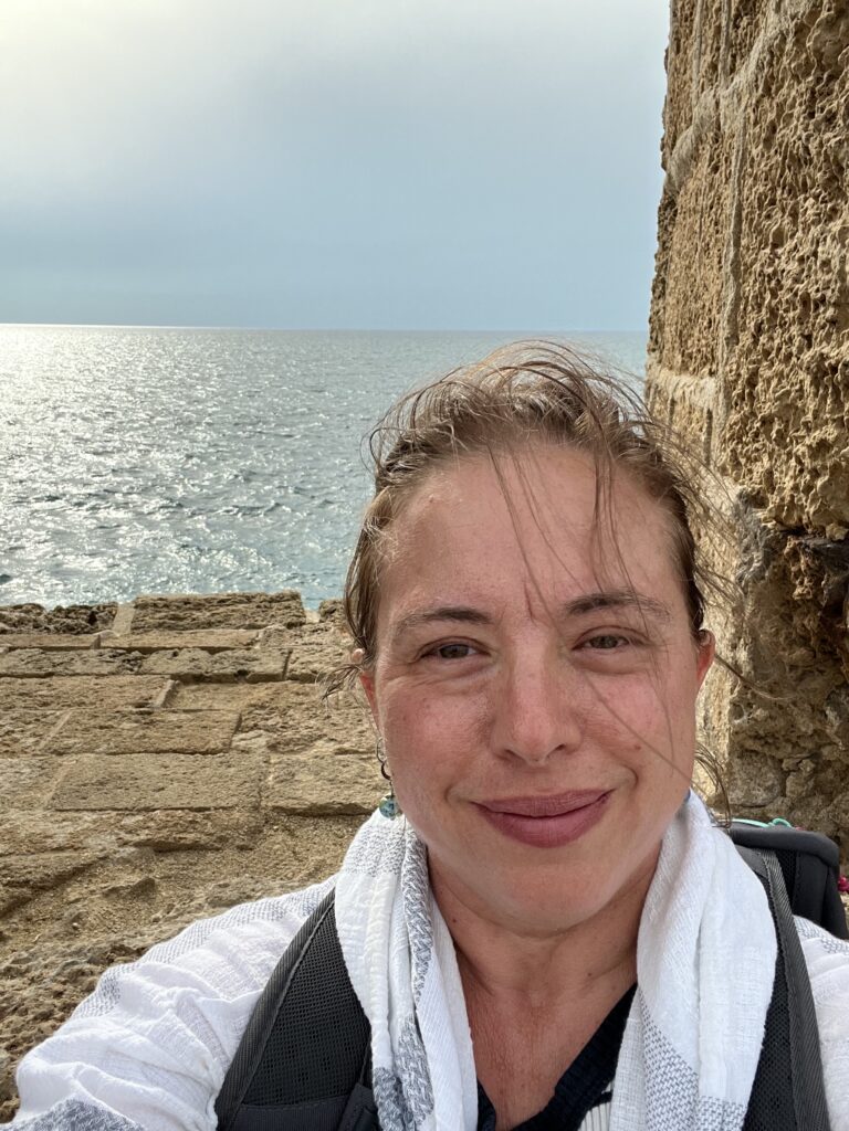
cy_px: 566
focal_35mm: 30
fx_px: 981
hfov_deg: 46.8
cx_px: 424
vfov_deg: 60.0
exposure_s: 1/389
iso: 32
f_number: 2.2
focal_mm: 2.71
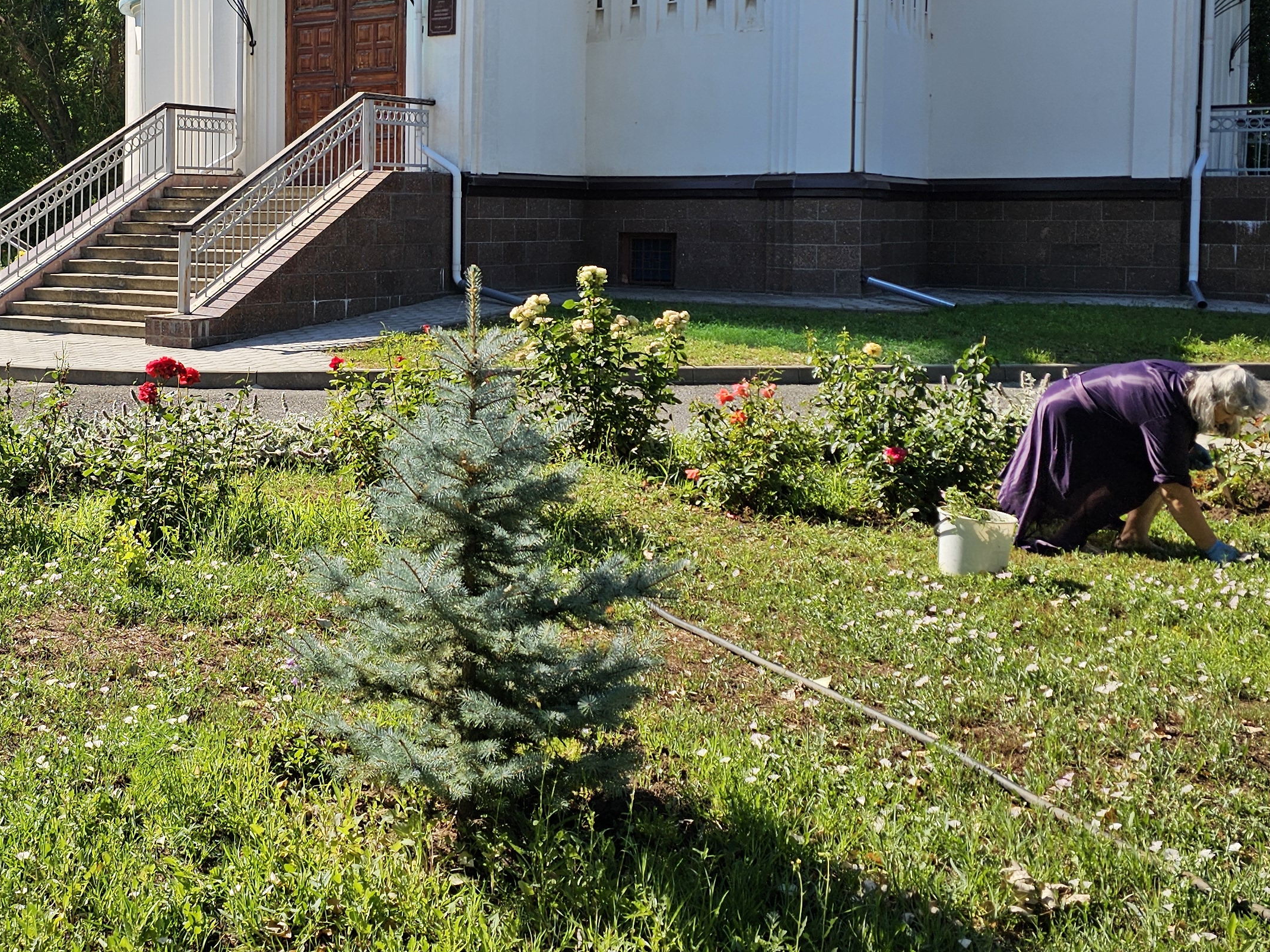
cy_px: 278
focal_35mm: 43
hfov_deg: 42.2
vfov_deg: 33.1
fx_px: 1578
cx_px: 282
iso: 10
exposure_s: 1/596
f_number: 1.7
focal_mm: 6.3
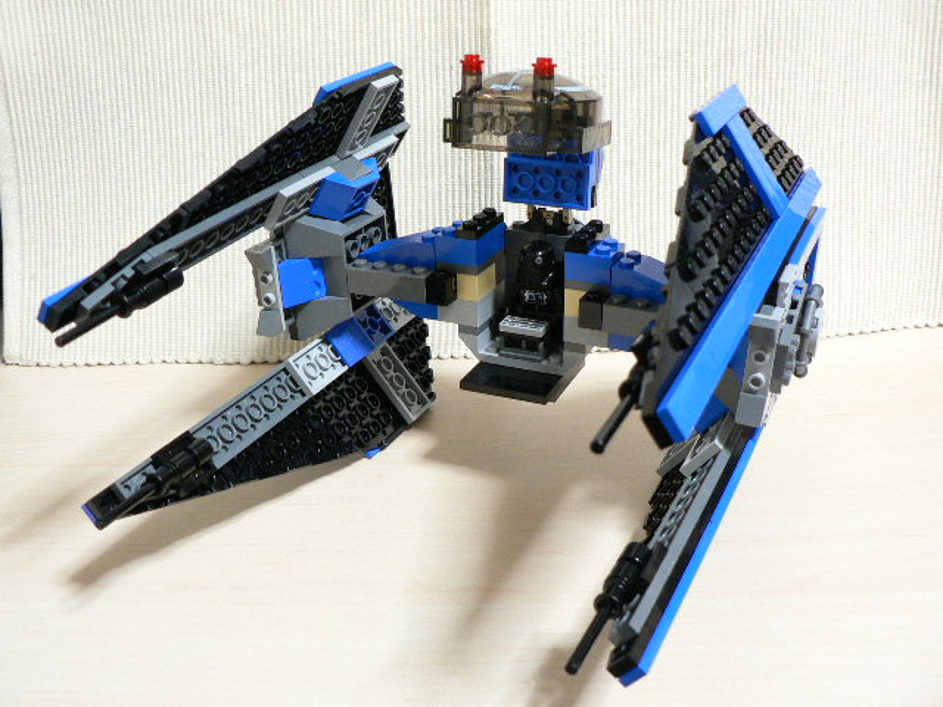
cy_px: 354
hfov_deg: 51.4
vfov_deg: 39.7
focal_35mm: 36
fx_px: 981
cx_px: 472
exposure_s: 1/10
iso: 200
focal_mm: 6
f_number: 2.8
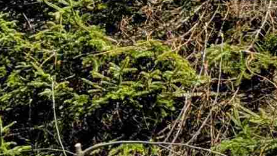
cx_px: -590
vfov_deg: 6.4
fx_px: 1367
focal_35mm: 186
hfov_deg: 9.0
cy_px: 258
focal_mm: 5.43
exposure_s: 1/1580
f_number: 1.89
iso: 45
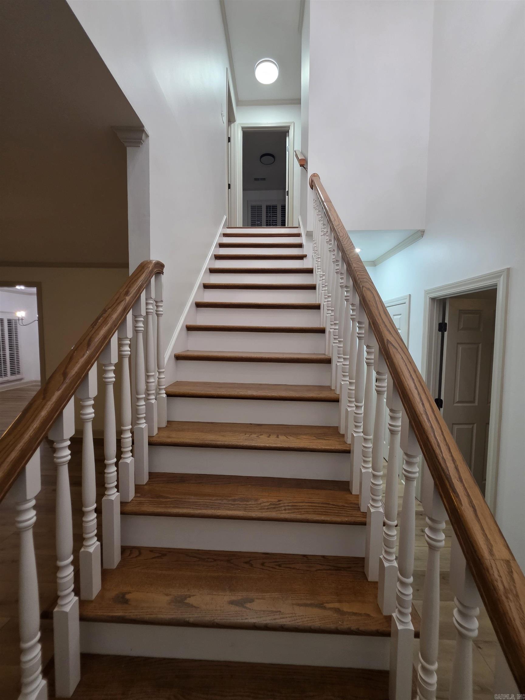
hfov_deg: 89.9
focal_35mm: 13
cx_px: 262
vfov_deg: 106.2
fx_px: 263
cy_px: 350
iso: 200
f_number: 1.9
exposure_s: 1/60
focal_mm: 2.2
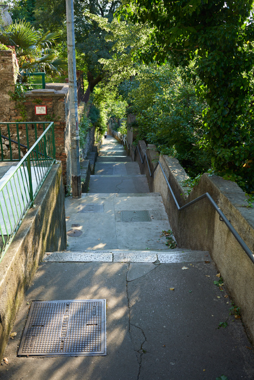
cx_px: 127
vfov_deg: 54.4
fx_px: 370
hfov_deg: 37.9
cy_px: 190
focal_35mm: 35
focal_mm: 35
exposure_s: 1/20
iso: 200
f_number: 8
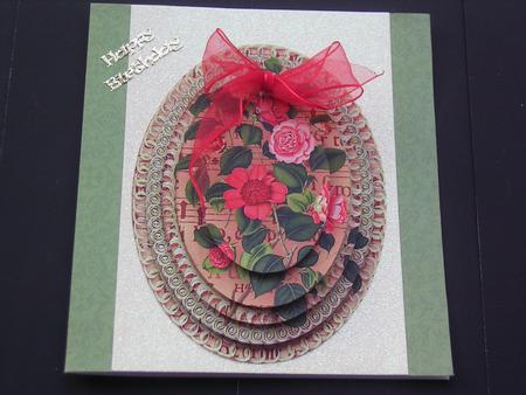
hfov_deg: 29.4
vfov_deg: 22.3
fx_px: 1003
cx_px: 263
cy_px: 198
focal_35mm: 66
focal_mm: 10.3
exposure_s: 1/99.6
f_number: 3.8
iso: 98
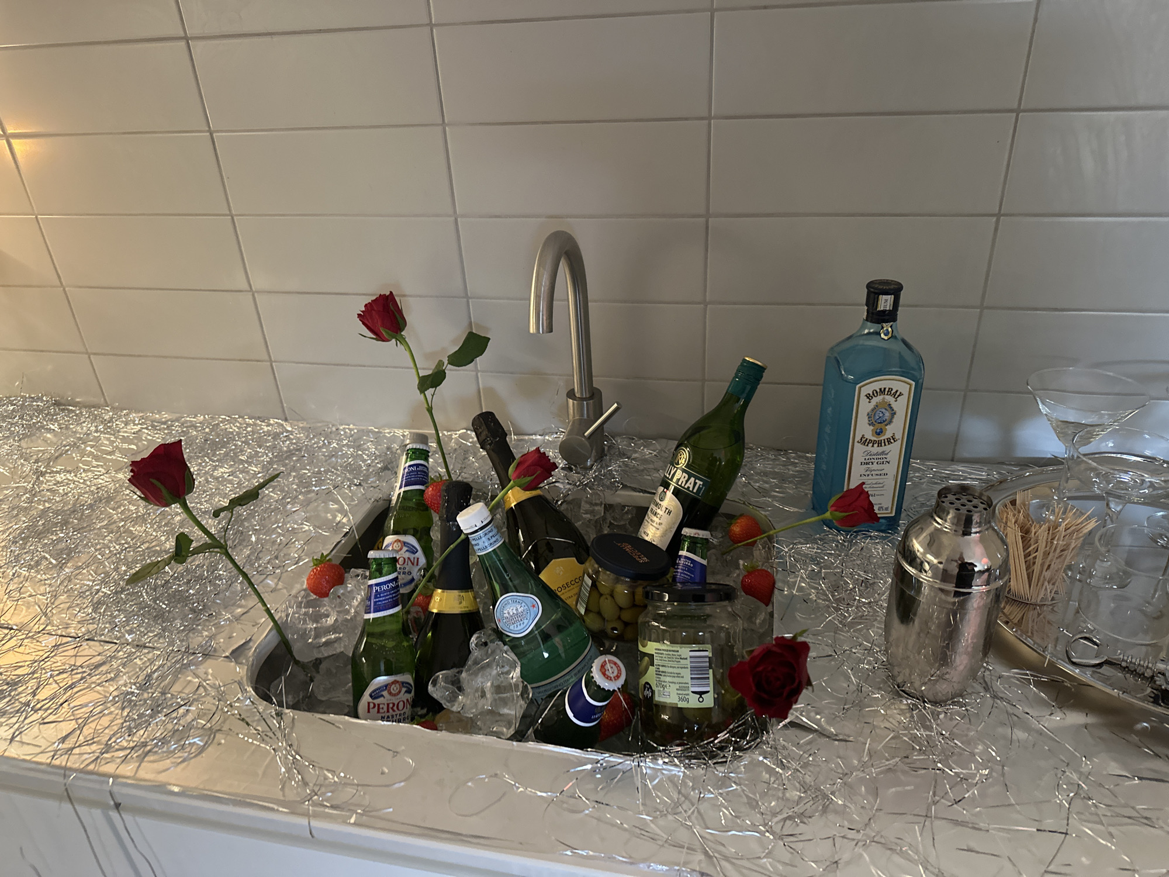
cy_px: 438
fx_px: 810
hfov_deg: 71.6
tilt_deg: -28.4
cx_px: 584
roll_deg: +4.0
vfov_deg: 56.8
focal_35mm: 24
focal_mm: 6.86
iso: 640
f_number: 1.78
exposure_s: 1/33
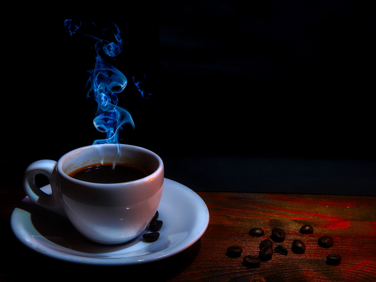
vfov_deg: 22.6
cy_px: 141
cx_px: 164
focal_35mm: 65
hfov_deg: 29.8
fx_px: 706
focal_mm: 60
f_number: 10
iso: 160
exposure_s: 1/1.67
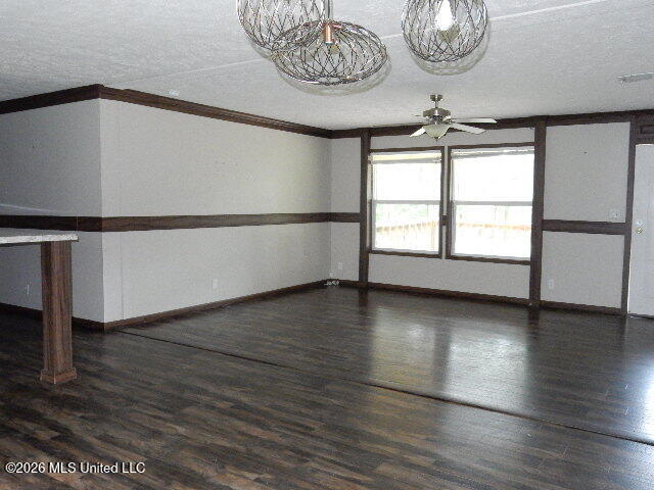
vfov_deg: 46.8
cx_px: 327
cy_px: 245
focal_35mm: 30
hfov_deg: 60.0
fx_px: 567
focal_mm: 5.4
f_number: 4
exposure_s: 1/30
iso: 1000
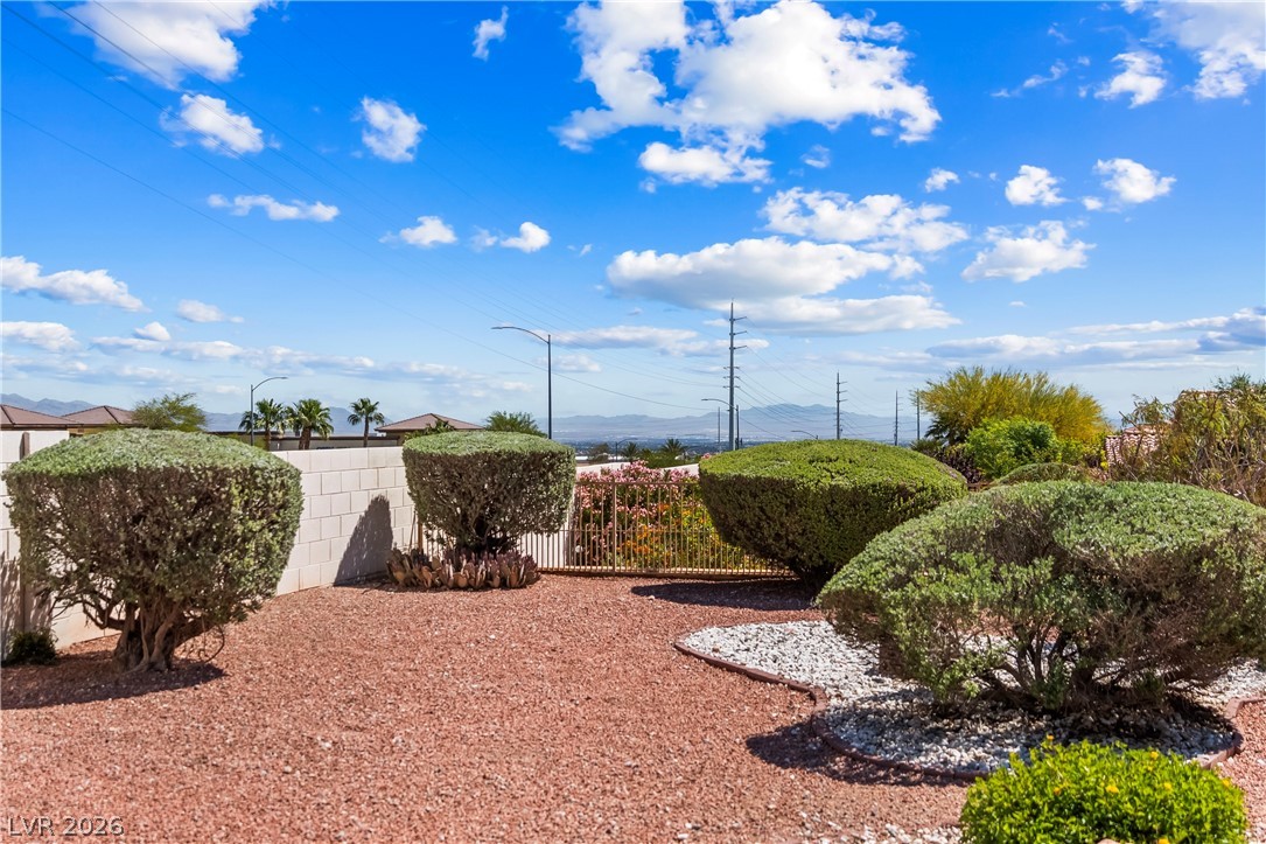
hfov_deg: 46.4
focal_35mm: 42
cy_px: 422
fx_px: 1477
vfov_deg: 31.9
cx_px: 633
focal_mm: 28
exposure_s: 1/8000
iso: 320
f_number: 2.8
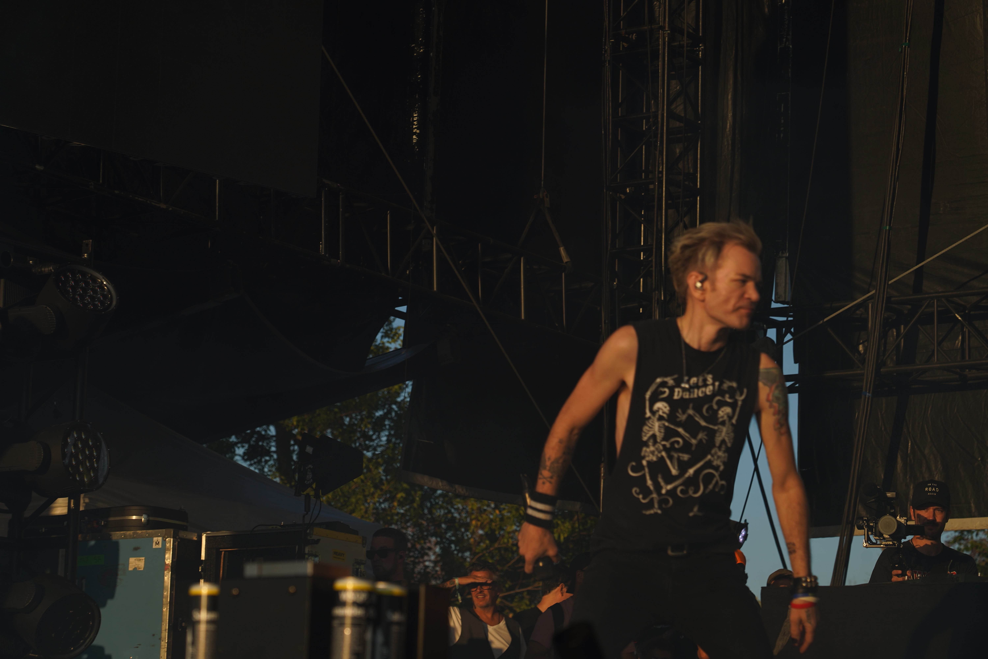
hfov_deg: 19.5
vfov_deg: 13.0
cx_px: 494
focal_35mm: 105
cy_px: 330
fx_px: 2881
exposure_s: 1/400
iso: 100
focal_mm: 105
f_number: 6.3
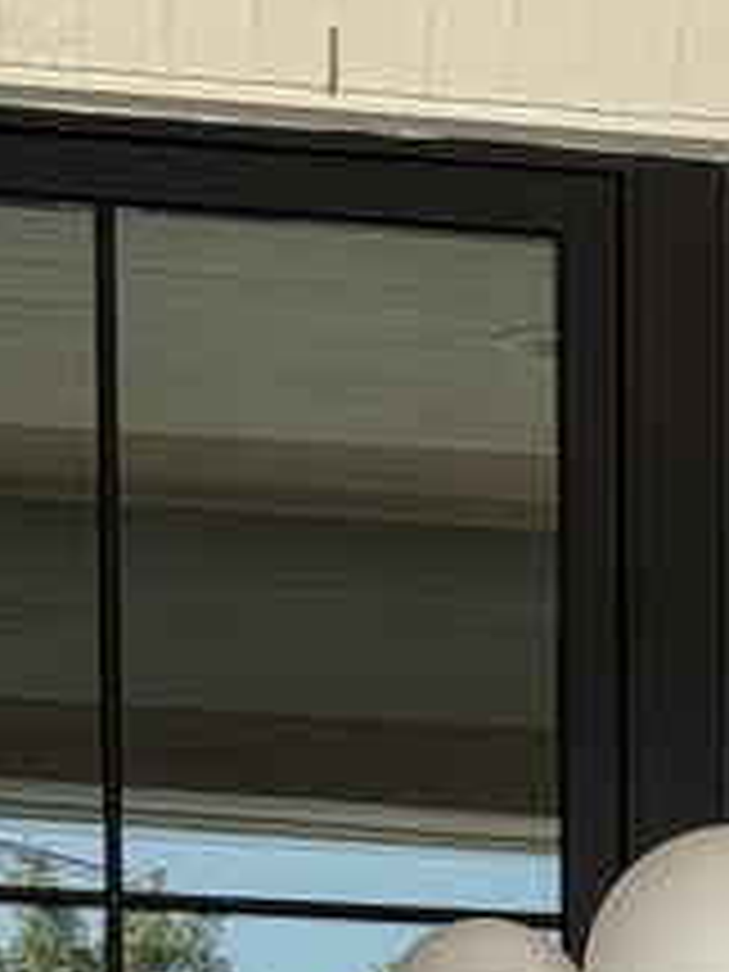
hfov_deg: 6.4
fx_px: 6402
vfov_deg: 8.1
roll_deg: +0.1
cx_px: 1318
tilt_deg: -4.4
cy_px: 2259
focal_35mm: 228
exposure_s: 1/706
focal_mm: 6.76
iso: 64
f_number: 1.78
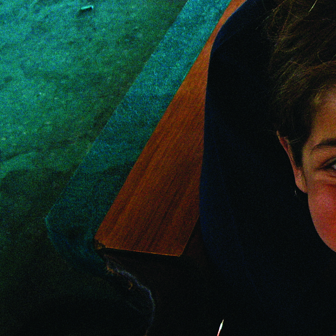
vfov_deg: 20.7
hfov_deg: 19.6
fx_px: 911
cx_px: 403
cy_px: 79
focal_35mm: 83
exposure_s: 1/50
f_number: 2.8
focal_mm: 7.9
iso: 200
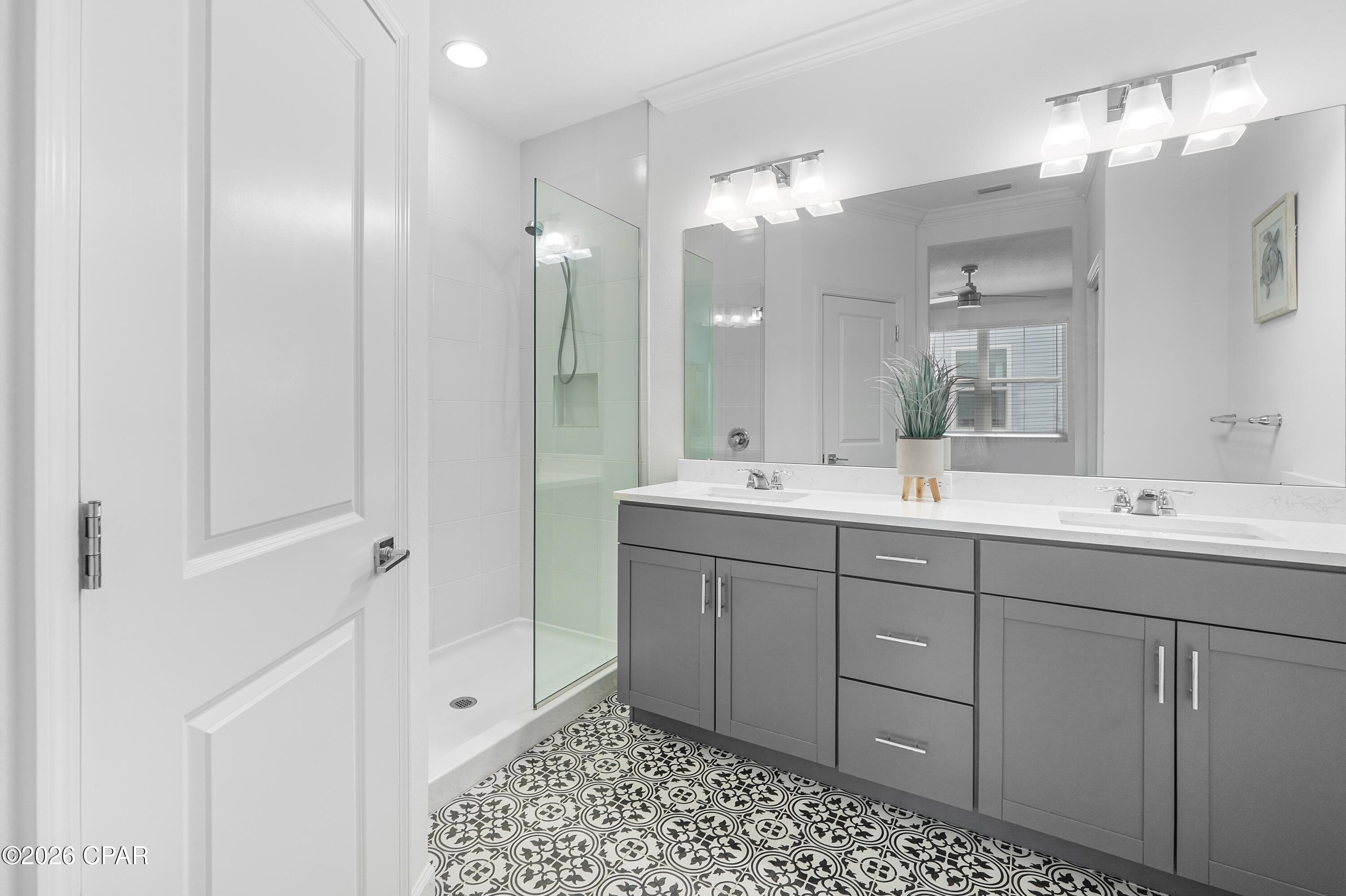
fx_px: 561
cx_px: 673
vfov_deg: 77.3
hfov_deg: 100.4
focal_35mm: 15
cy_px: 448
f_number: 6.3
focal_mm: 10
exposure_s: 1/5
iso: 100
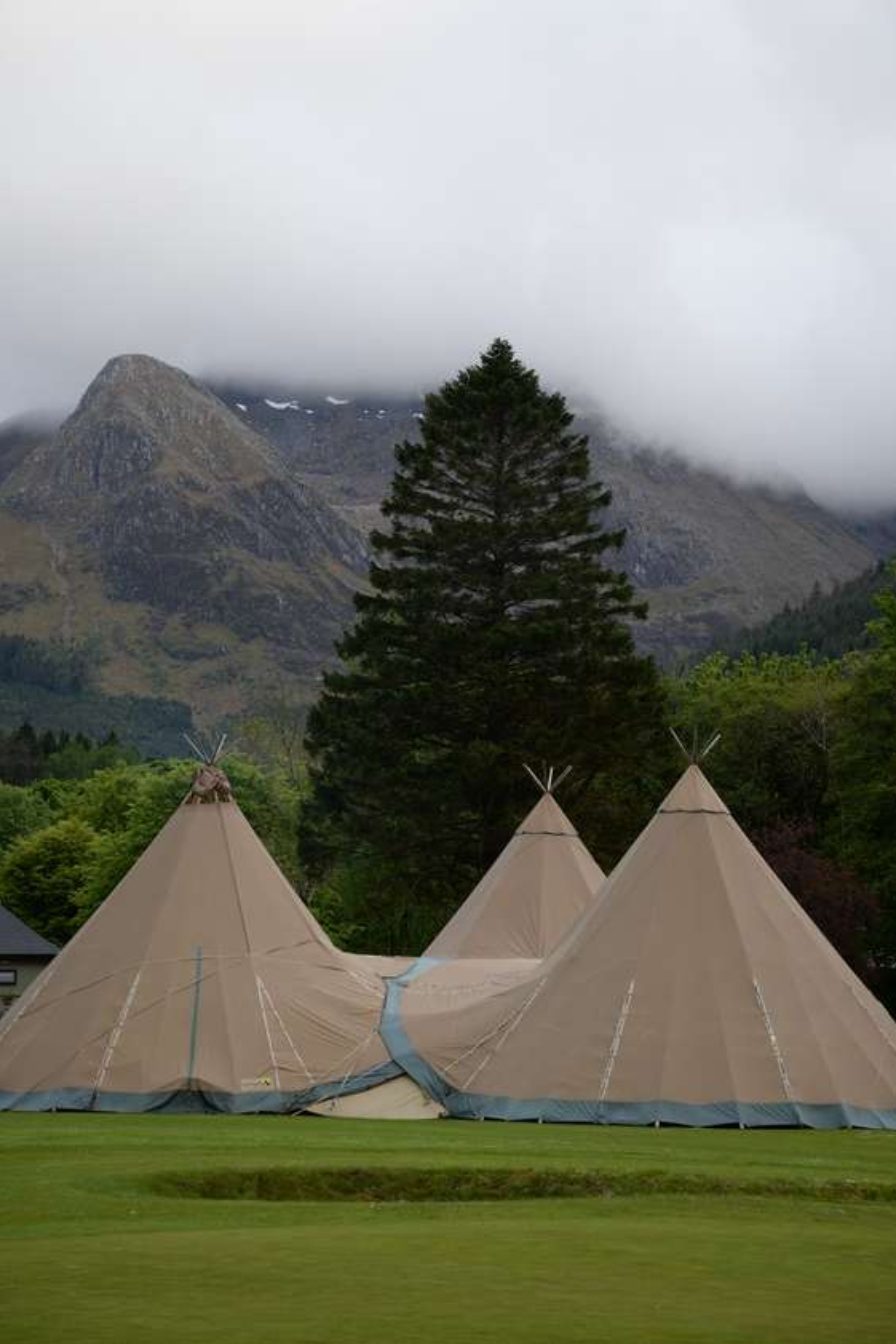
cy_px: 628
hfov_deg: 15.0
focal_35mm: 91
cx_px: 427
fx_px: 3396
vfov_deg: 22.4
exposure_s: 1/80
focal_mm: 85
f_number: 5.6
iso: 160
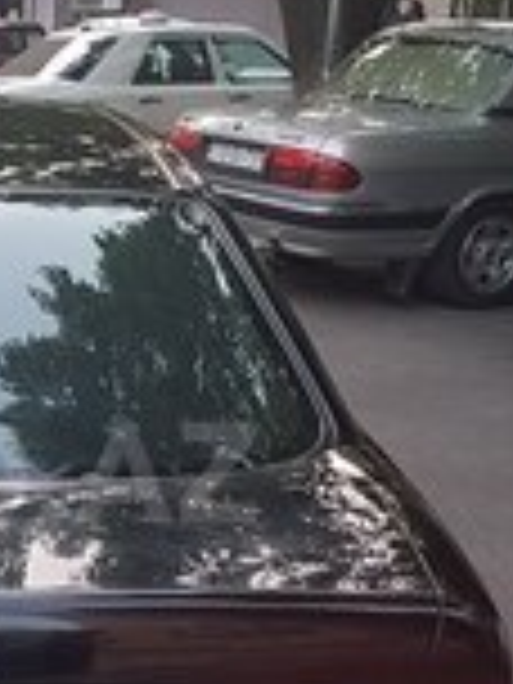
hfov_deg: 16.7
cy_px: 472
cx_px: -90
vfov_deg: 22.9
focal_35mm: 85
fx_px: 1680
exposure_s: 1/60
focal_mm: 4.2
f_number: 1.7
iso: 160
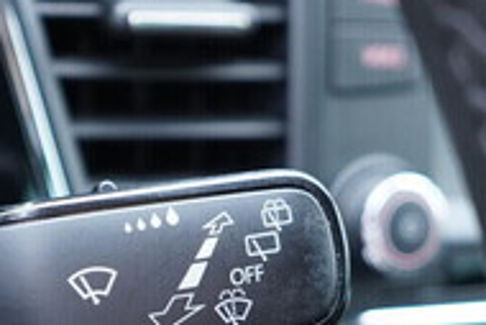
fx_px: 1405
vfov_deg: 13.1
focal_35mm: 104
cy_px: 290
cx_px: 105
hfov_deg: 19.4
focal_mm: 24
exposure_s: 1/40
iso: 800
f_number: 2.8
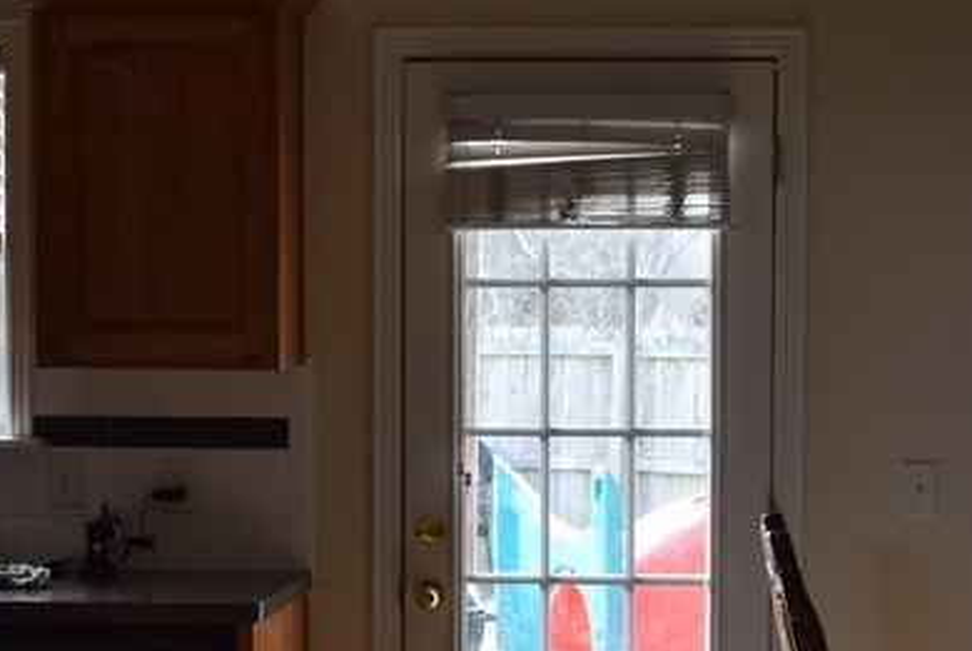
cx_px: 566
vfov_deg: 13.7
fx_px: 2703
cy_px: 499
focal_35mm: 100
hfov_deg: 20.4
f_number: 4.5
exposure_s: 1/80
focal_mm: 24
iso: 400
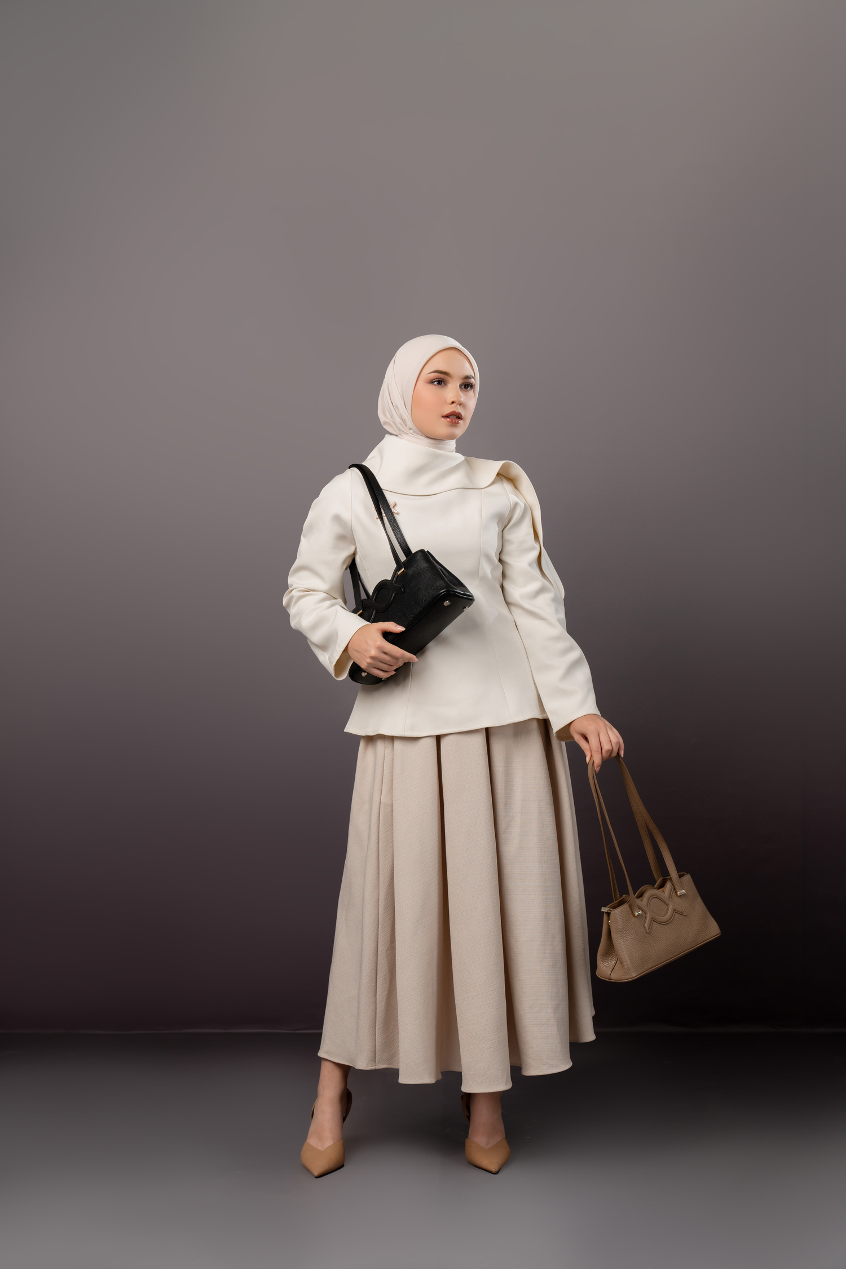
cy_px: 634
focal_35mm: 50
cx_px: 423
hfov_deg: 27.0
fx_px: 1762
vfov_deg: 39.6
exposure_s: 1/160
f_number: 4
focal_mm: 50
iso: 200
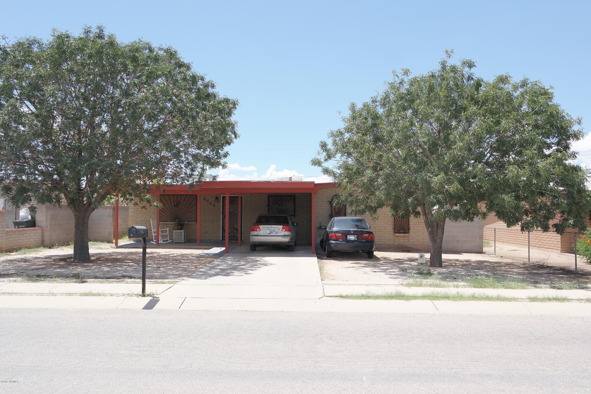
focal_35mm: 30
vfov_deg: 43.6
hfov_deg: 61.9
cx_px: 296
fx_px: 492
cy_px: 197
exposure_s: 1/320
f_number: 6.3
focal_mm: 20
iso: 100
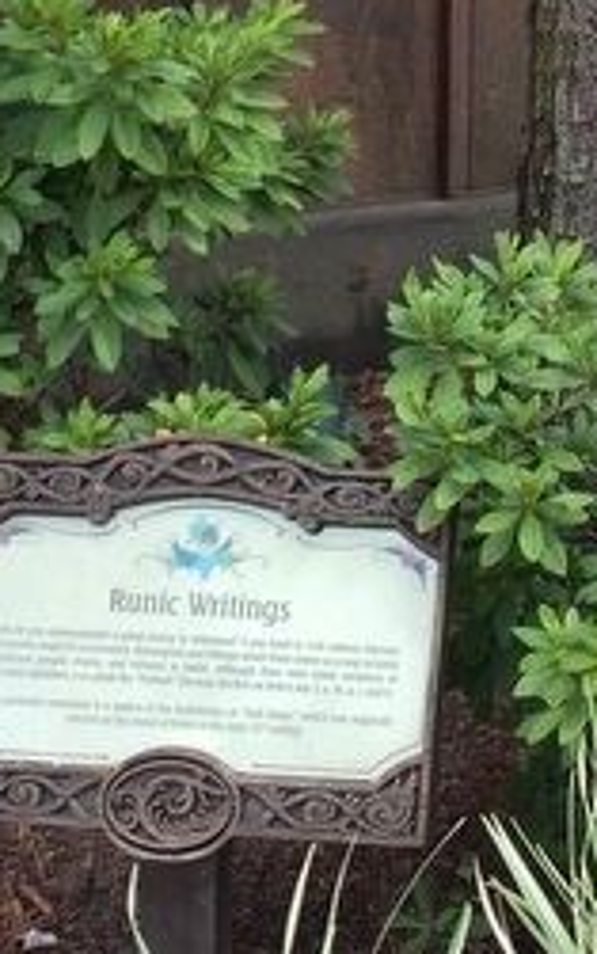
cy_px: -8
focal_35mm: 98
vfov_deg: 20.5
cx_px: 643
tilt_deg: -7.6
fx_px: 2550
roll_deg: +0.0
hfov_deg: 13.1
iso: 32
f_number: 2.2
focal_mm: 4.15
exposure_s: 1/279
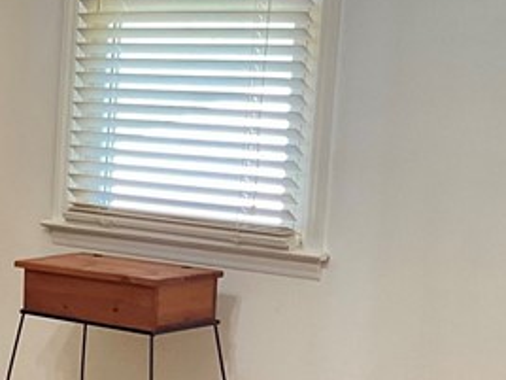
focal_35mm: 111
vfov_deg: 13.3
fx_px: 1623
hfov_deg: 16.0
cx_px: -287
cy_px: 274
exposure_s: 1/60
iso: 100
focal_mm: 3
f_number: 1.8
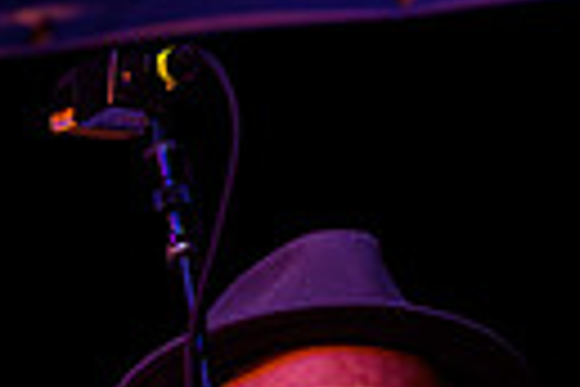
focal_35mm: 899
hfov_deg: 2.3
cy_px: 828
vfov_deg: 1.5
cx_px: -112
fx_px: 14483
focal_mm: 200
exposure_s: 1/400
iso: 1600
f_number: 4.5
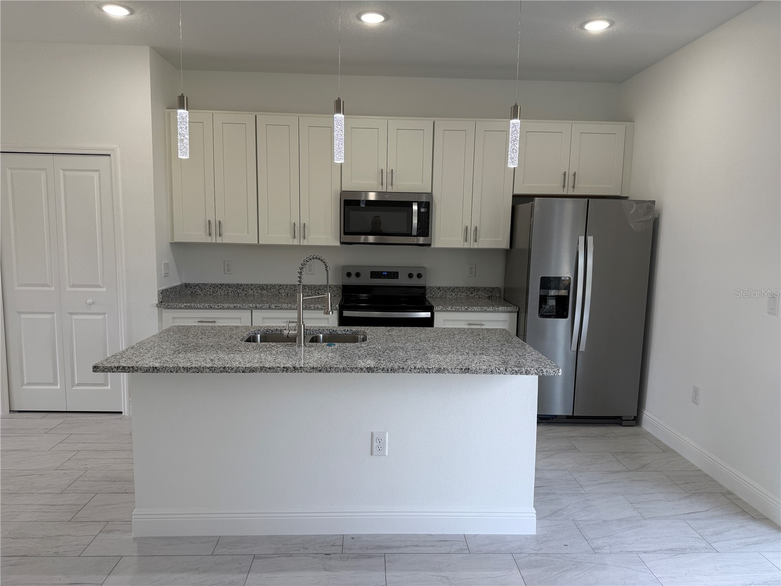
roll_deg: -1.2
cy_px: 293
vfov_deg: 56.8
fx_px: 541
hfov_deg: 71.6
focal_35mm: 24
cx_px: 390
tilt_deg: -4.8
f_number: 1.78
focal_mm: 6.76
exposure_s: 1/188
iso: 100
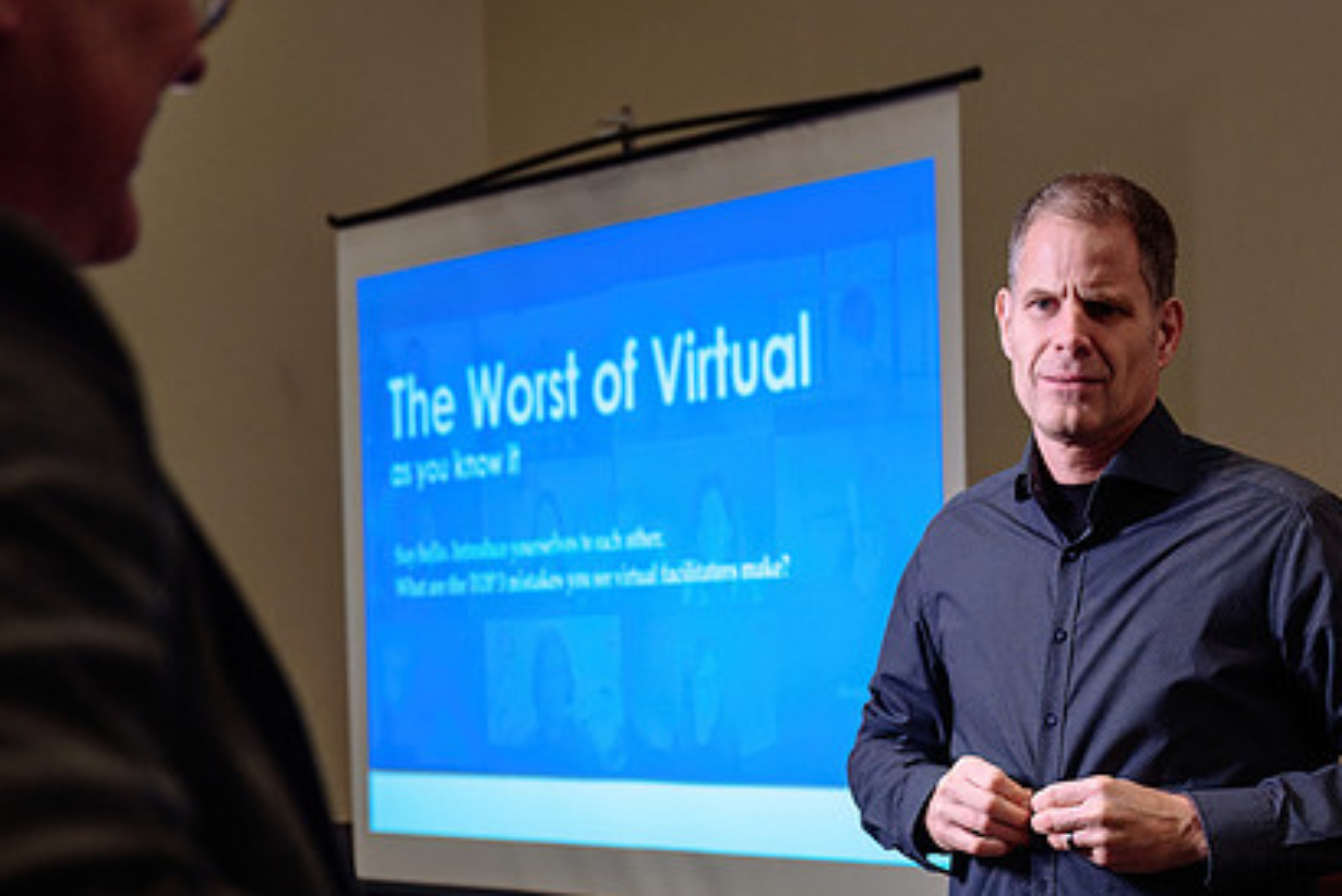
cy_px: 745
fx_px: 2686
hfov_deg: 27.9
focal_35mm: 72
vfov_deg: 18.7
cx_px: 896
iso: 800
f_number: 3.5
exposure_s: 1/125
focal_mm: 41
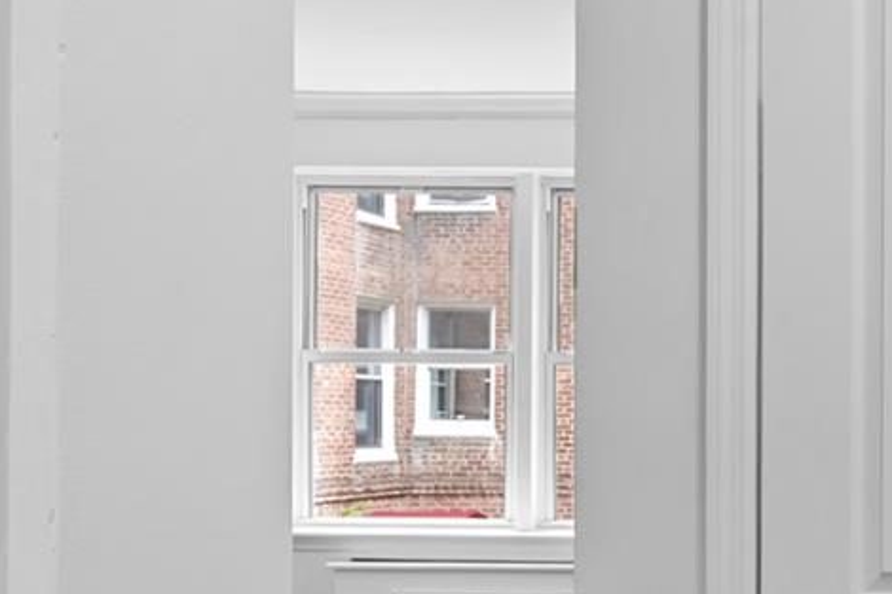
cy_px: 407
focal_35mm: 61
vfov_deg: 22.1
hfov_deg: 27.8
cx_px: 1133
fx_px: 1511
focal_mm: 14
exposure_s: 1/2.5
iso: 400
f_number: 10
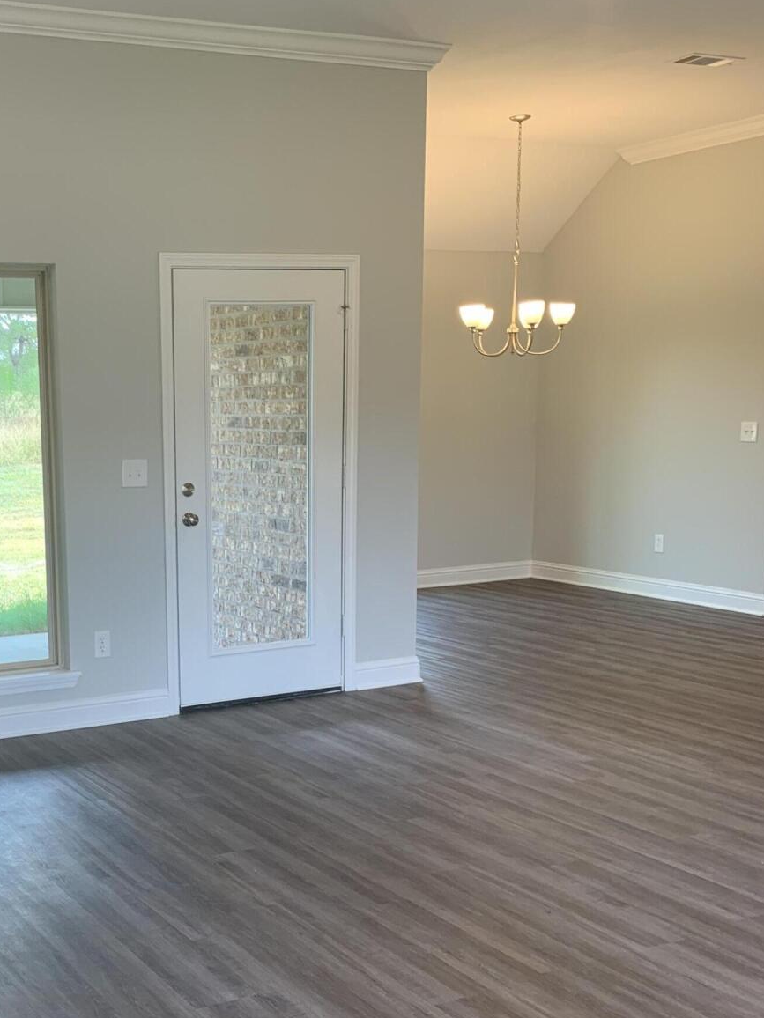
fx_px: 1324
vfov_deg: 41.6
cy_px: 663
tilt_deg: -8.7
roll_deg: +0.7
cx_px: 147
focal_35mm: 45
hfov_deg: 31.3
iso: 50
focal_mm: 4.25
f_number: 1.8
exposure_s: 1/60
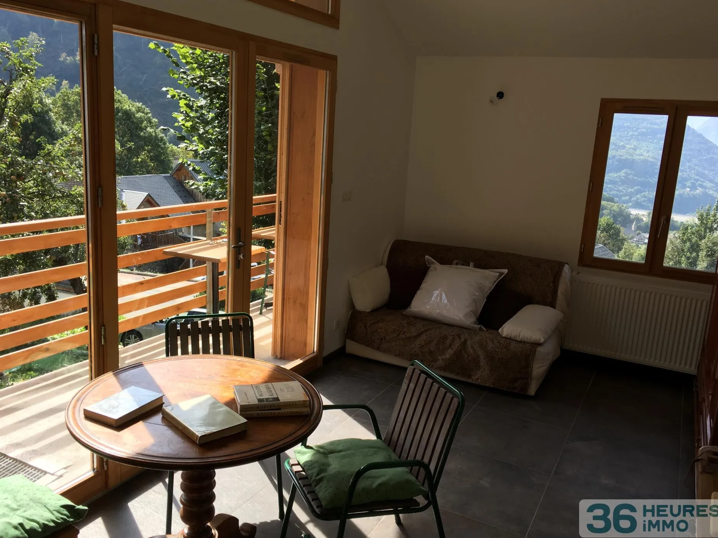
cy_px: 263
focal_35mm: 30
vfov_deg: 46.8
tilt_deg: -12.2
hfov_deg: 60.0
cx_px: 360
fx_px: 622
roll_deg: -3.3
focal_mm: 4.15
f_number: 2.2
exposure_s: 1/318
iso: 25
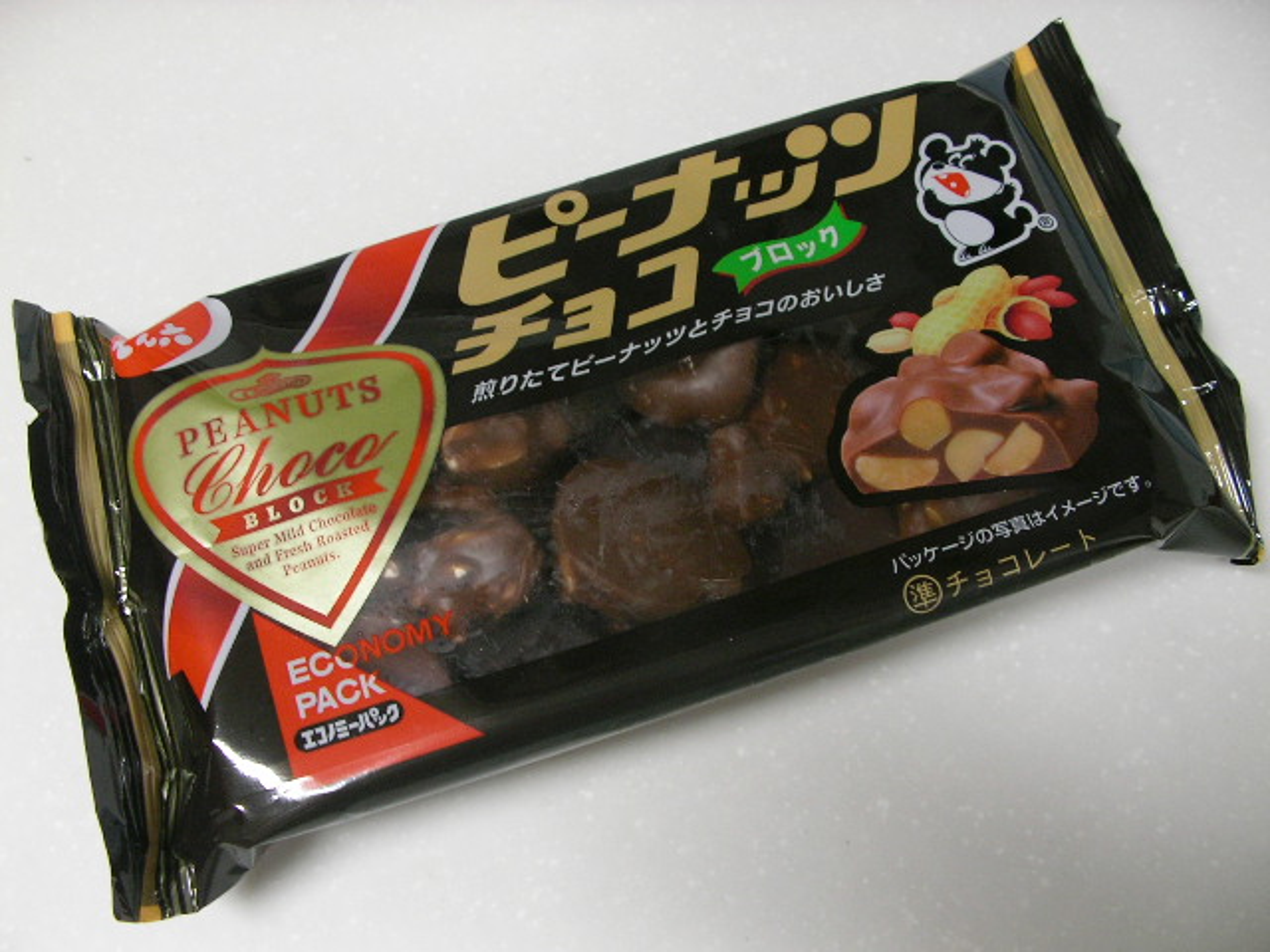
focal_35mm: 38
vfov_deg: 37.7
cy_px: 476
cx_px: 635
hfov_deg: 49.0
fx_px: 1394
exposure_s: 1/9.7
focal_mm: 5.8
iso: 100
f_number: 3.5
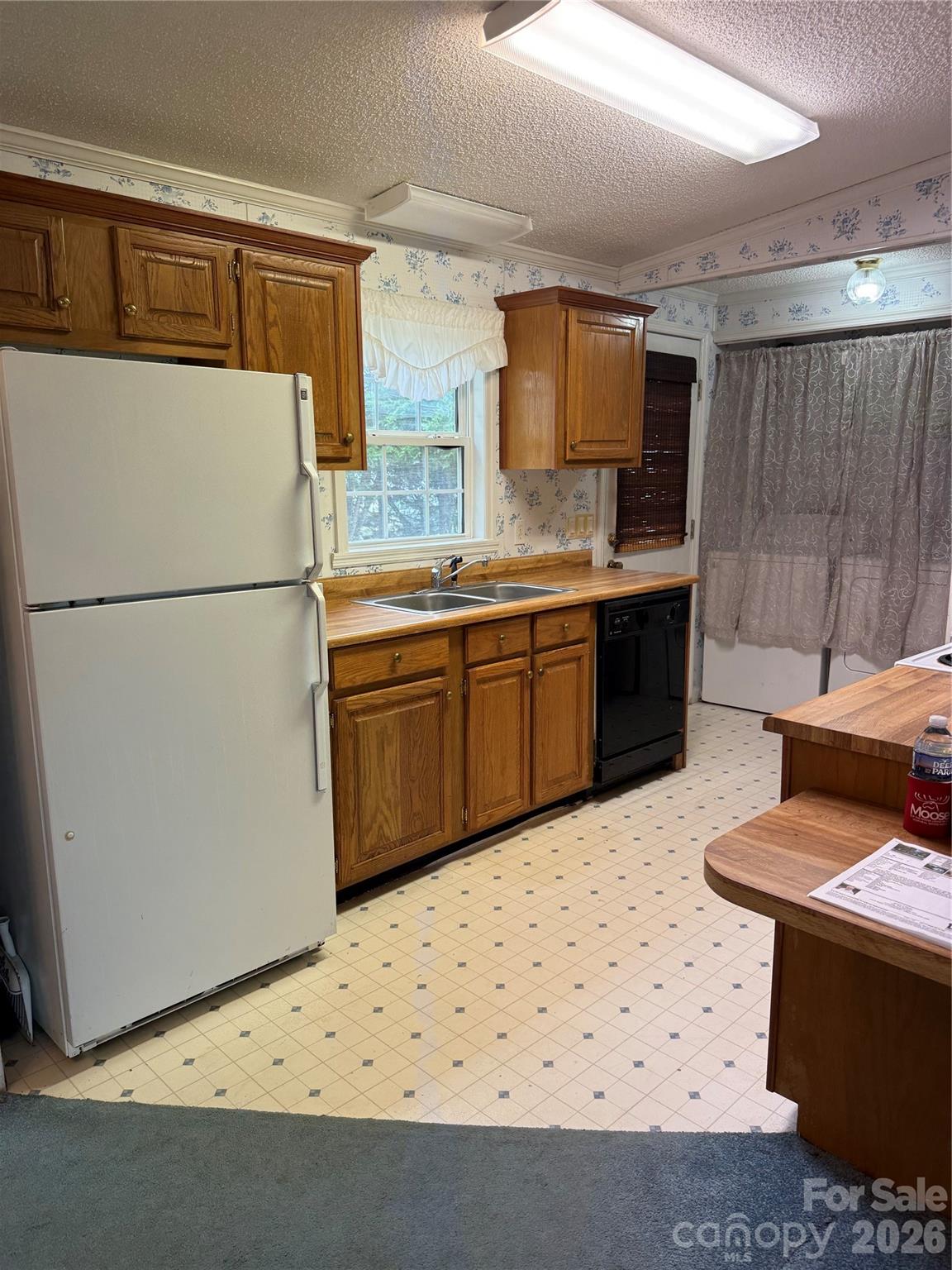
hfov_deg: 56.8
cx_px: 476
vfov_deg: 71.6
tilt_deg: -10.7
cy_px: 635
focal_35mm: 24
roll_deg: +0.1
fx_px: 880
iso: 160
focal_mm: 6.76
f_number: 1.78
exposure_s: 1/120
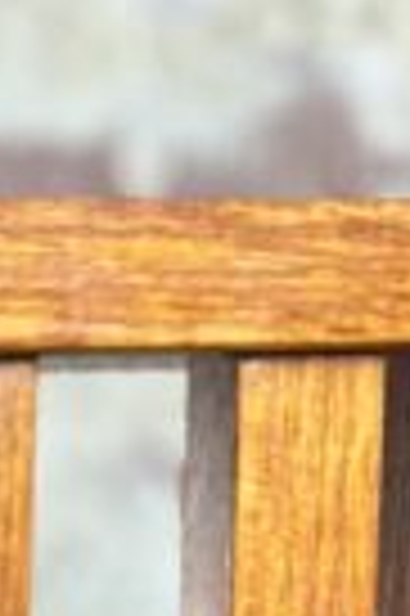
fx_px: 6405
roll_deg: +1.5
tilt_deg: -16.3
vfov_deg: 5.1
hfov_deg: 3.6
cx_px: -703
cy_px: 2185
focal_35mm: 374
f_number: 1.78
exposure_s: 1/50
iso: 200
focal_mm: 6.86
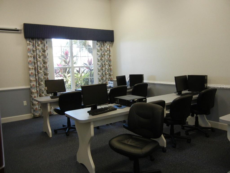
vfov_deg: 46.8
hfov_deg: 60.0
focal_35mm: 30
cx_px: 115
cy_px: 86
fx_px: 199
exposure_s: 1/30
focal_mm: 5.4
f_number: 3.5
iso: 233
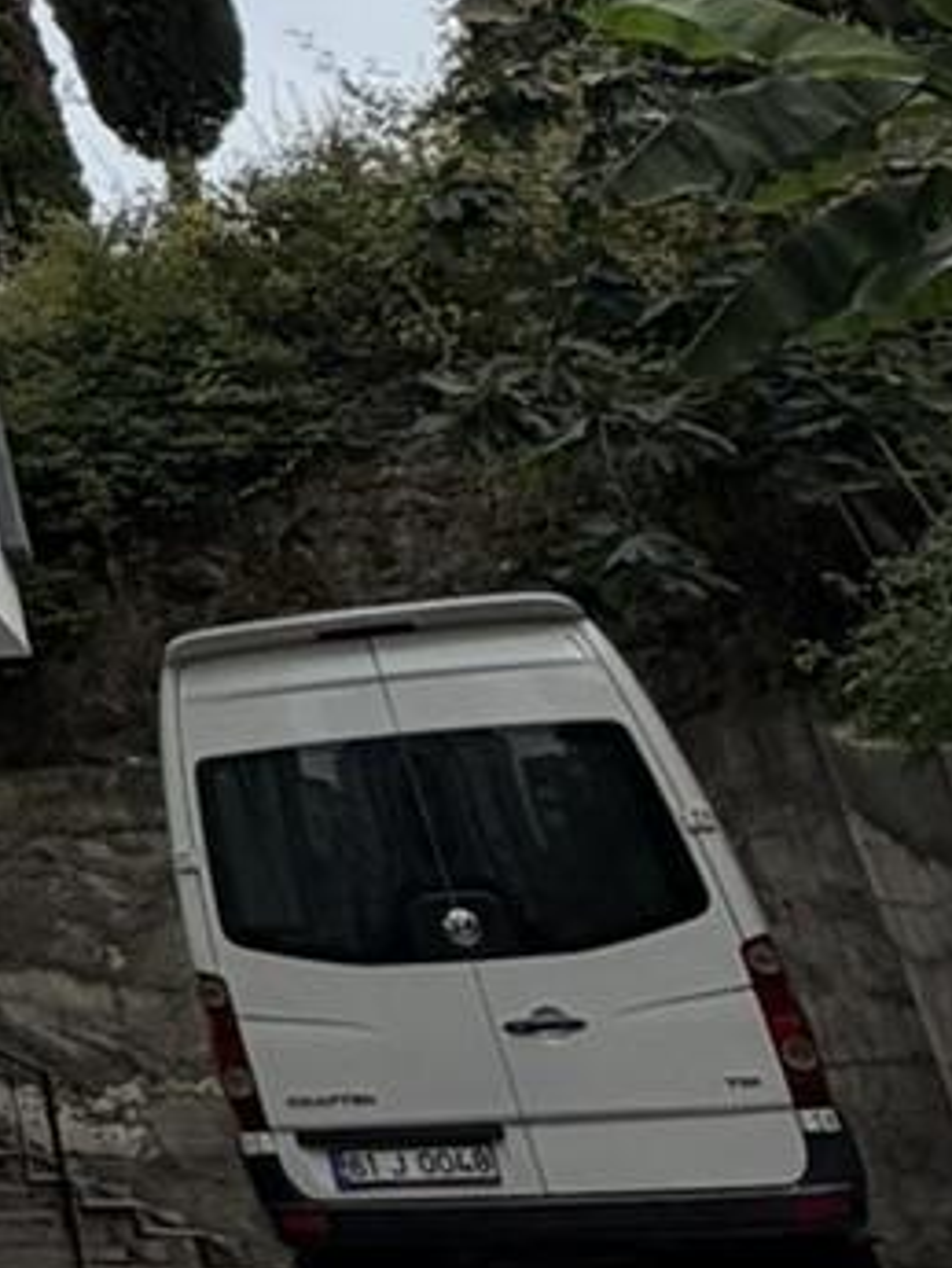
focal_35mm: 83
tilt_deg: +30.6
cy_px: -272
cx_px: -1599
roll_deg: -3.3
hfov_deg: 12.3
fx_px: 3042
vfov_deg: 21.7
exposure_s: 1/1167
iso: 20
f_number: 2.2
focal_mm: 2.22
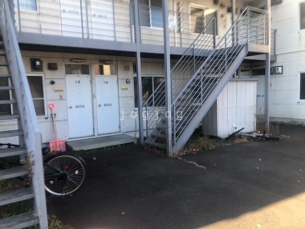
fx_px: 247
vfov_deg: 49.7
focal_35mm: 28
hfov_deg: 63.4
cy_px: 114
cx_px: 152
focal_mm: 3.99
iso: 20
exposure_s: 1/163
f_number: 1.8
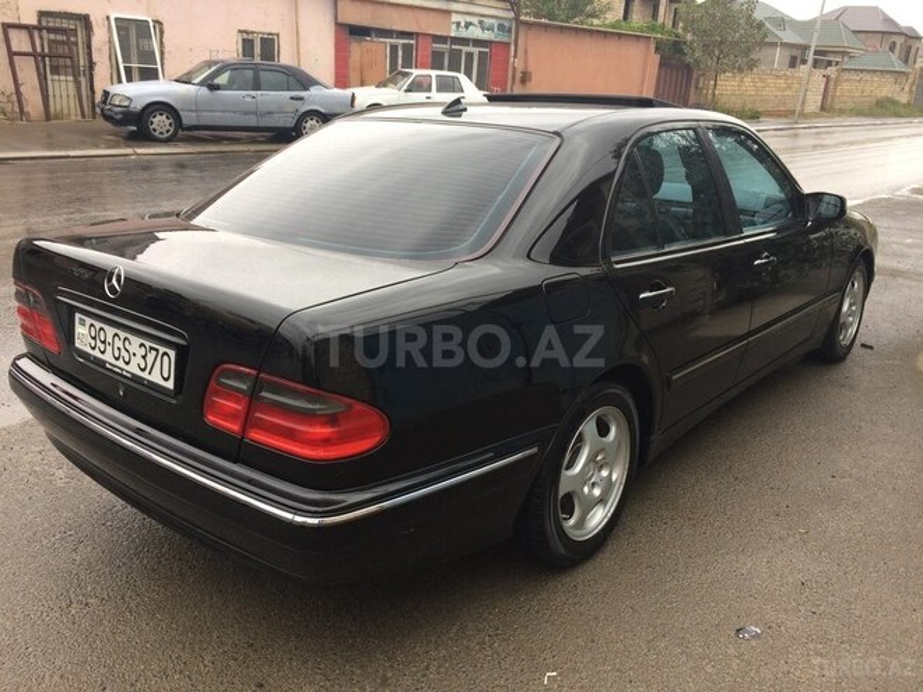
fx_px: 773
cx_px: 462
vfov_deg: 48.2
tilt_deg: -20.4
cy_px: 346
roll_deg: -3.4
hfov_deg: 61.7
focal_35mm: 29
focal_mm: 4.15
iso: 50
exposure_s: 1/100
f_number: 2.2
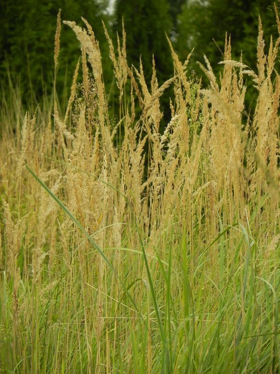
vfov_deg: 5.3
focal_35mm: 377
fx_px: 4066
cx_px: 140
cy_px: 187
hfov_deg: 3.9
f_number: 5
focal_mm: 67.2
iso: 160
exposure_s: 1/320
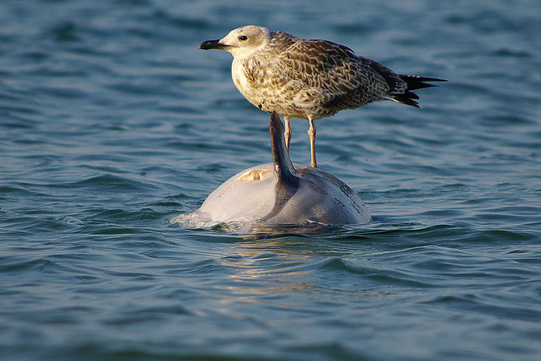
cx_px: 249
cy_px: 147
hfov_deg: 3.6
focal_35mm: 570
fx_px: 8565
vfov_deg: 2.4
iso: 200
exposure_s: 1/1000
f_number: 5.8
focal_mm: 300
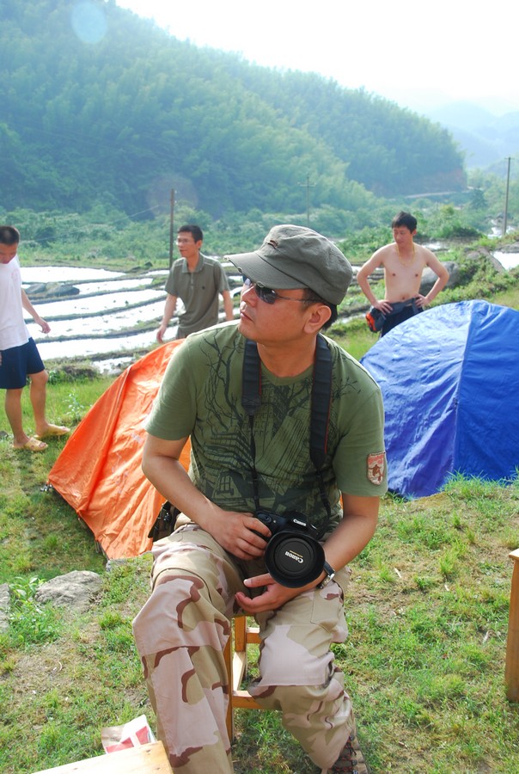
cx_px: 260
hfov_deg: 28.2
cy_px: 387
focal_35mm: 48
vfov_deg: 41.0
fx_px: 1033
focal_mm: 32
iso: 100
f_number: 9
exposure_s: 1/60
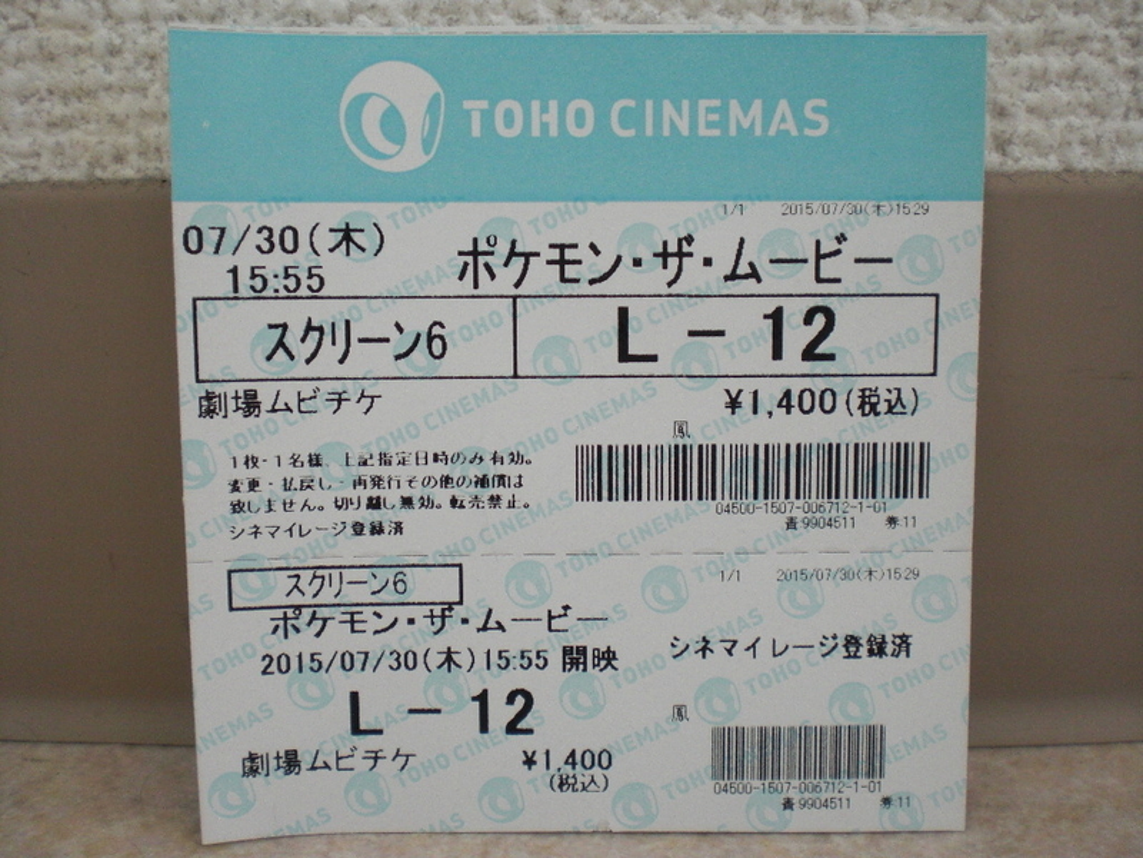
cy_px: 429
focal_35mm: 38
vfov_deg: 37.7
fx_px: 1255
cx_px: 572
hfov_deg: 49.0
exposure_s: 1/100
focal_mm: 6.3
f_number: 3.1
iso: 200
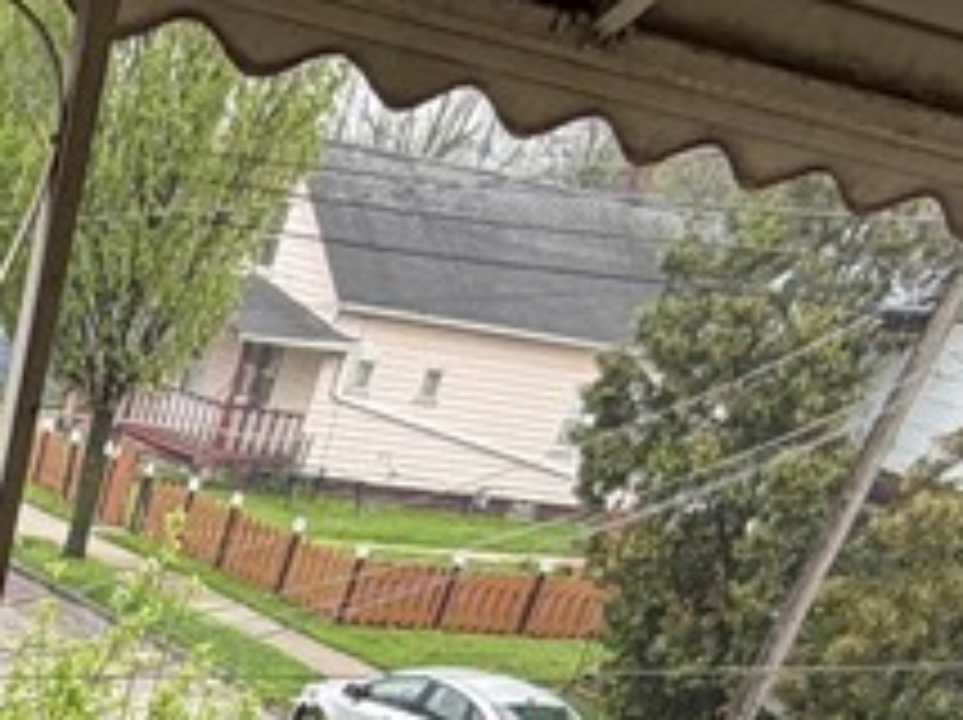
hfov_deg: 24.9
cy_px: 1494
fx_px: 1862
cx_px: -315
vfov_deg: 16.2
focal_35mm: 67
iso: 50
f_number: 2.2
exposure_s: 1/121
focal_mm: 2.22
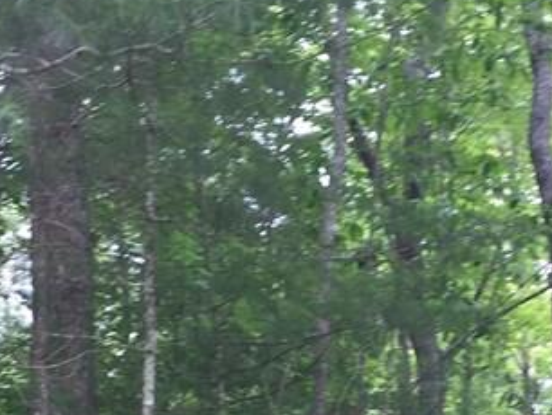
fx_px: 1548
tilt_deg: +3.9
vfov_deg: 14.2
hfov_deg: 20.2
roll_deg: -3.9
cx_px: 301
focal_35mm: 97
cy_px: 637
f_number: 2.2
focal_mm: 4.15
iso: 32
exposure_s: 1/60
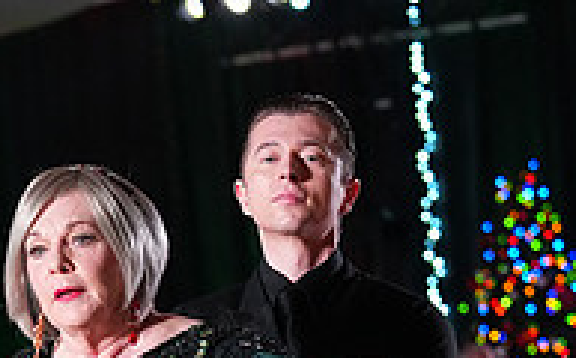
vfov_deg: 4.2
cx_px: 73
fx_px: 4812
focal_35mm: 307
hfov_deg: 6.8
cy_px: 671
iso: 6400
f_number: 4.5
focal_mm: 100
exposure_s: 1/400
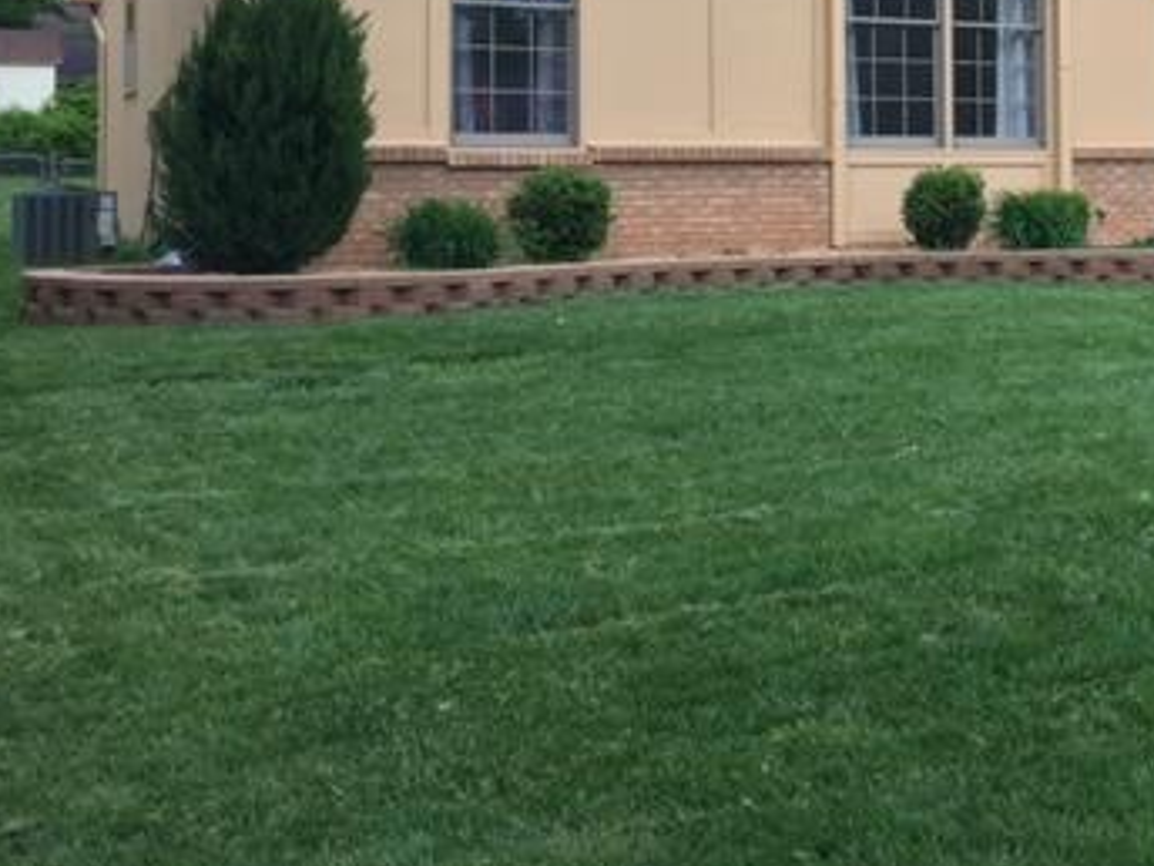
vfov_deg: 26.3
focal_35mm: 54
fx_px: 1800
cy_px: 111
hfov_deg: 33.7
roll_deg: +0.3
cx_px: 1030
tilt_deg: +2.7
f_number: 2.2
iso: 40
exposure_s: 1/120
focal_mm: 4.15
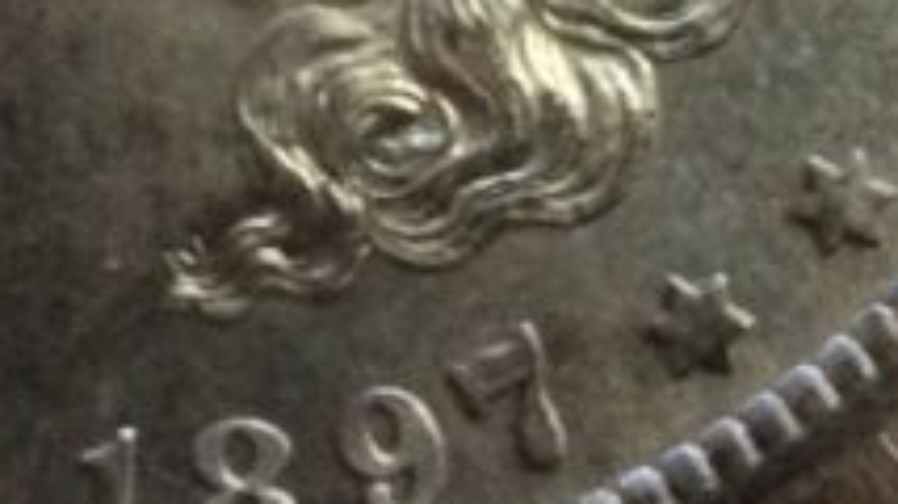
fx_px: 3878
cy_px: -418
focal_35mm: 163
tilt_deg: -75.2
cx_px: 302
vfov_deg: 7.2
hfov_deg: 13.2
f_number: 2.4
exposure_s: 1/24
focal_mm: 3.3
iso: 200
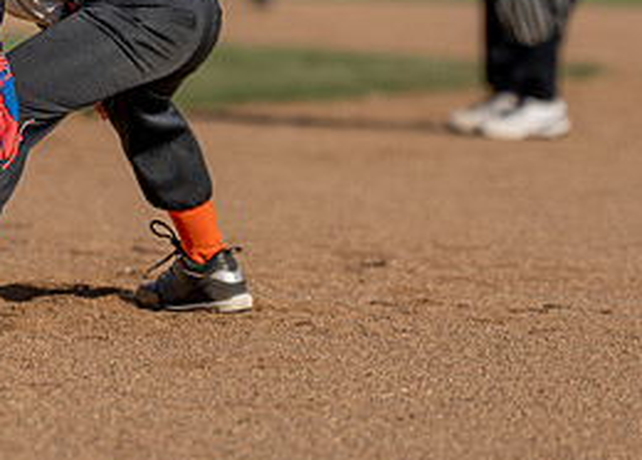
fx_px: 7662
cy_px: -24
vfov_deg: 3.4
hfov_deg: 4.8
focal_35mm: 420
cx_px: 62
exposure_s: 1/3200
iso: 100
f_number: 2.8
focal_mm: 133
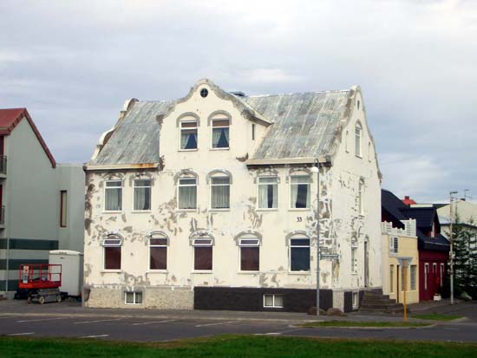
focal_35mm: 74
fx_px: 1020
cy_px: 179
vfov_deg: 19.9
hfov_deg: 26.3
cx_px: 238
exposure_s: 1/320
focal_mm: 12.2
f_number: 6.2
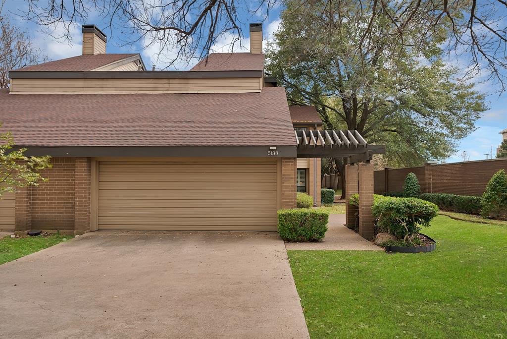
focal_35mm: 24
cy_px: 170
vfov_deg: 53.2
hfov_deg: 73.7
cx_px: 254
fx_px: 338
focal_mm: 24
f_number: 9
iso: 640
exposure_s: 1/80
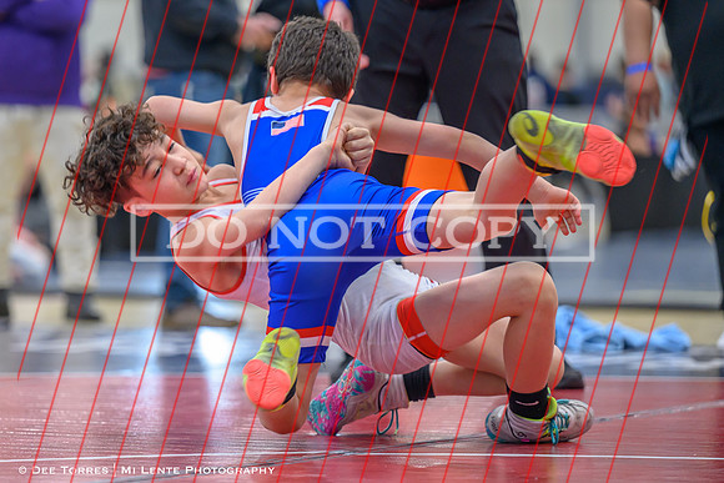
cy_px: 242
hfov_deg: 9.6
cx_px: 270
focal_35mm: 214
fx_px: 4304
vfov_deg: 6.4
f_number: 2.8
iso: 2200
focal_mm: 160
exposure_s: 1/640
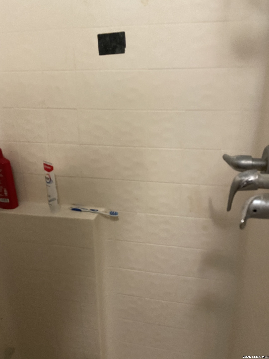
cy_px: 180
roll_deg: +1.2
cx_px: 134
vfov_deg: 67.3
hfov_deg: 53.1
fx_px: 269
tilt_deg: -17.8
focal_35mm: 26
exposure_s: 1/40
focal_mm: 4.2
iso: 400
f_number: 1.6
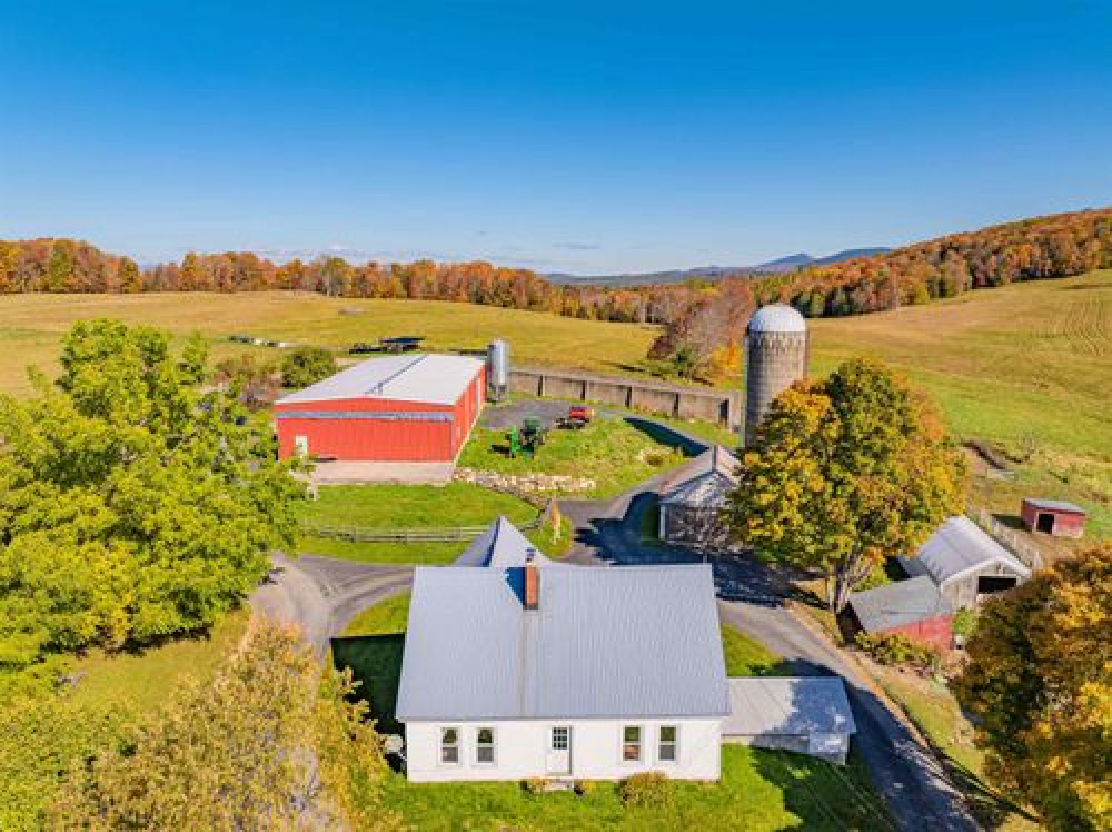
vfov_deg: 56.7
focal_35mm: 24
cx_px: 556
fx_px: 770
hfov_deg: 71.6
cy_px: 416
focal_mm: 12.29
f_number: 2.8
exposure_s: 1/5000
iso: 130
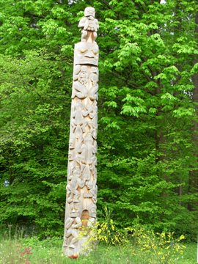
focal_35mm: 76
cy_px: 132
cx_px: 99
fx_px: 580
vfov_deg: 25.7
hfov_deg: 19.4
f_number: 3.6
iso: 50
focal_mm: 12.5
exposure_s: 1/60.4
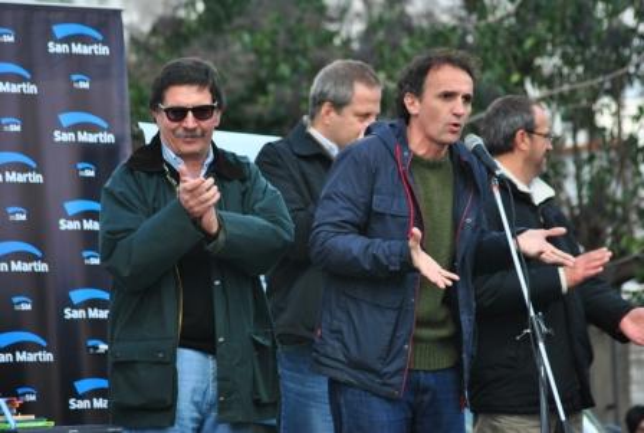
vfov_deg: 6.8
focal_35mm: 202
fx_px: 3631
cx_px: 322
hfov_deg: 10.1
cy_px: 216
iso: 100
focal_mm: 135
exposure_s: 1/320
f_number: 4.2
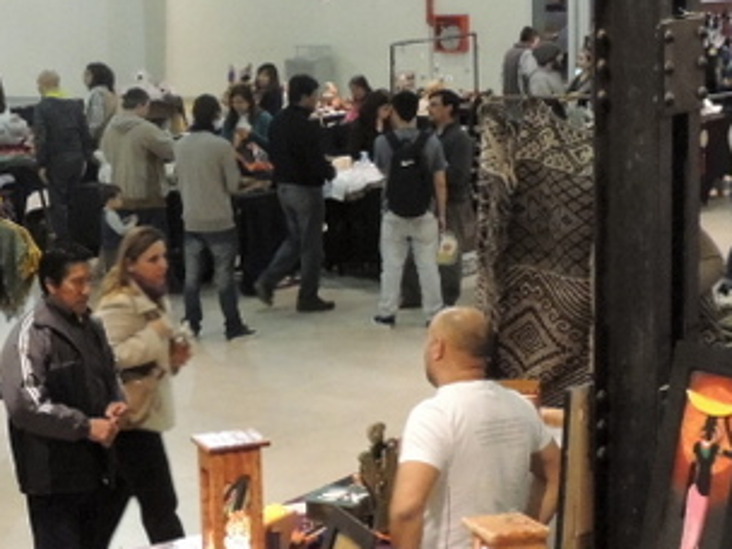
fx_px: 1945
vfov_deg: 16.1
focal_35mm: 92
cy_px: 248
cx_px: 67
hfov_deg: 20.8
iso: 1600
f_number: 3.3
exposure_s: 1/30
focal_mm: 6.2
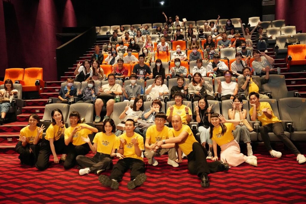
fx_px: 264
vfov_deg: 42.3
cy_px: 102
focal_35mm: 31
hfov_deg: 60.3
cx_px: 153
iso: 8000
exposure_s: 1/250
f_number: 2.8
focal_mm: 31
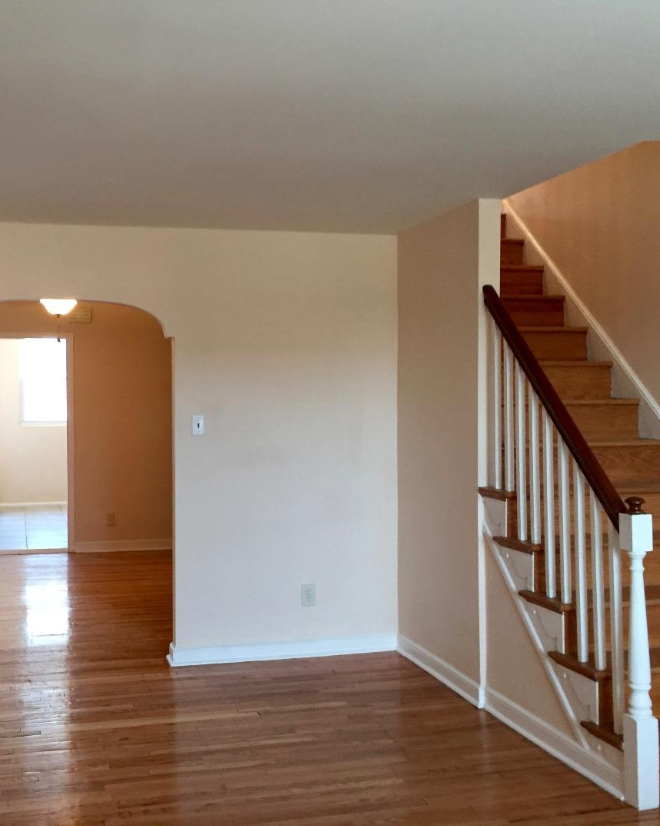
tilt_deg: +0.2
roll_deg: -0.2
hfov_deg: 38.8
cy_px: 414
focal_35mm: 38
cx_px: 238
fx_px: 928
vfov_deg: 47.9
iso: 100
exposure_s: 1/30
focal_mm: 4.15
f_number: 2.2
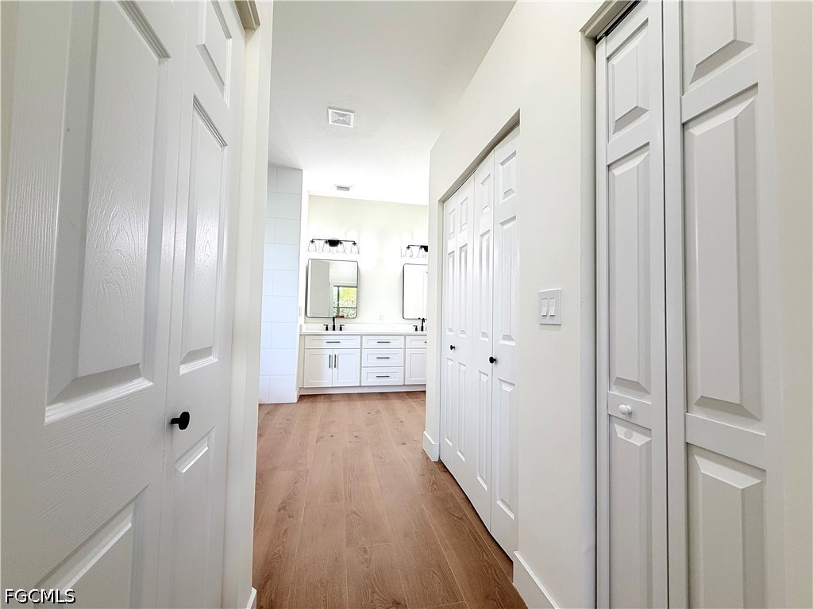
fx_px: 329
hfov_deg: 102.1
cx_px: 406
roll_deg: -0.6
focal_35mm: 14
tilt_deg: +1.3
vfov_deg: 85.7
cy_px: 304
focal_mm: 2.22
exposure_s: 1/120
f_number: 2.2
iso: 100
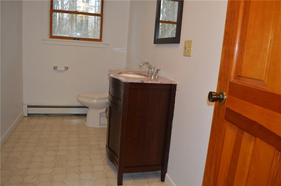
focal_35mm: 27
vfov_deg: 47.8
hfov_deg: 67.4
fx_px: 210
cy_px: 93
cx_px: 140
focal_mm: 18
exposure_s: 1/60
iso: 500
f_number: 3.5
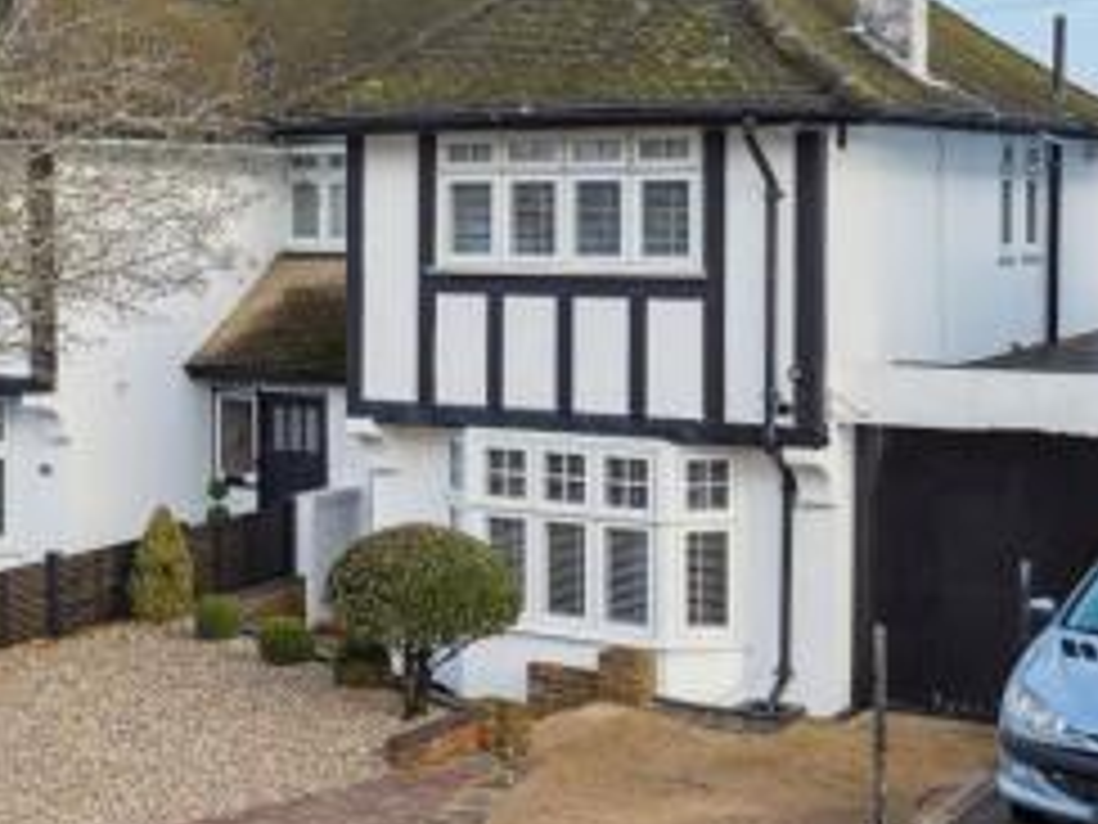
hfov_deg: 30.3
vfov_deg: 23.6
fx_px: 1967
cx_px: 194
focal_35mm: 62
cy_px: 344
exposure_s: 1/800
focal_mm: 33
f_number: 4
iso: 320
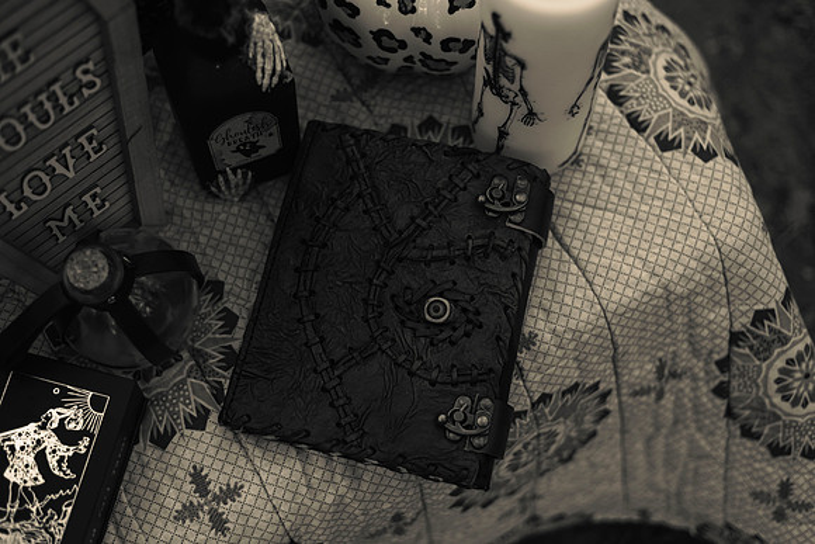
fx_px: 1132
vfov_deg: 27.0
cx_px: 408
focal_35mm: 50
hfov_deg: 39.6
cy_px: 272
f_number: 2
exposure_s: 1/320
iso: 400
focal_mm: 50
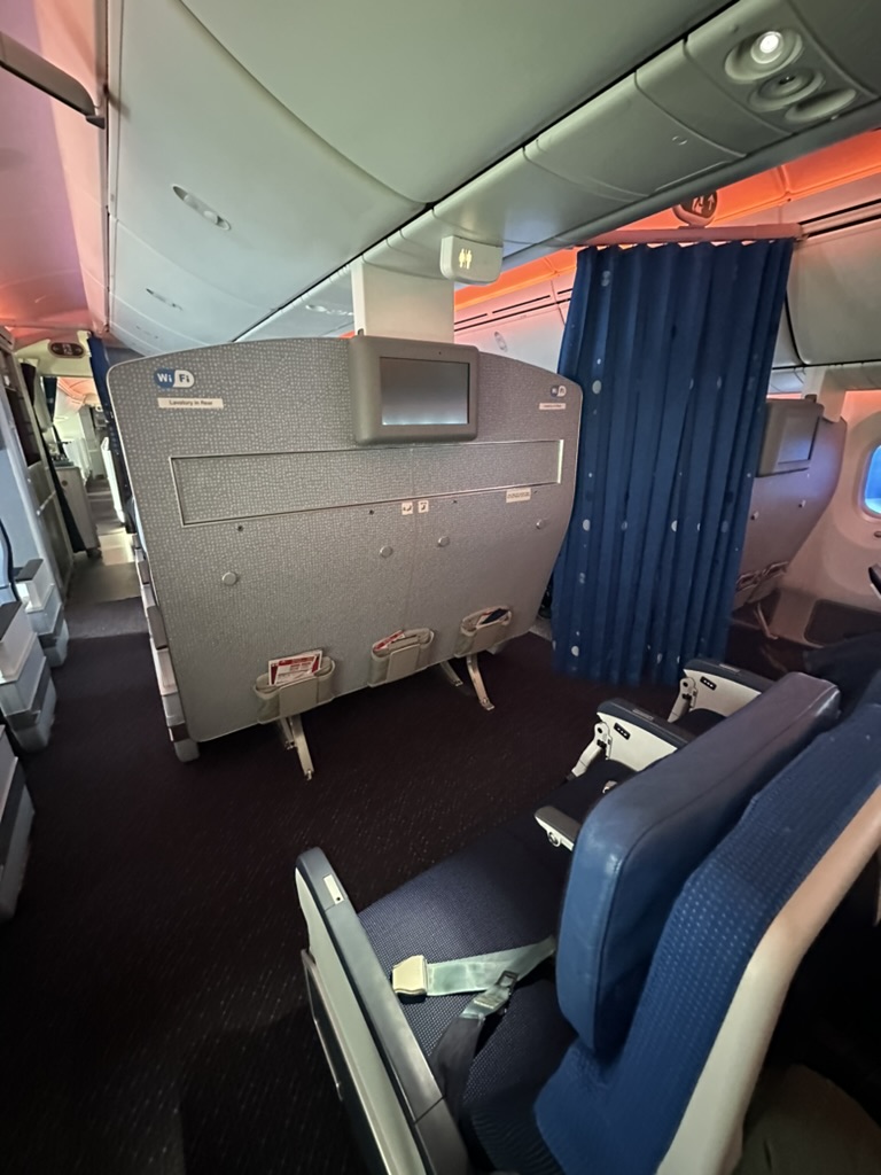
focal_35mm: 14
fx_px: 475
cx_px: 440
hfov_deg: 85.7
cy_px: 588
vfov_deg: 102.1
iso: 1250
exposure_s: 1/30
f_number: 2.2
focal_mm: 2.22
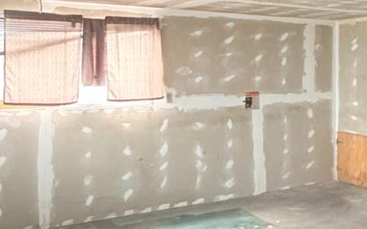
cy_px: 83
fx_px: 530
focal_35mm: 53
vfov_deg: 24.3
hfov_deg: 36.1
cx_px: 325
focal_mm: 2.22
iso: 640
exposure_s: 1/60
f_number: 2.2
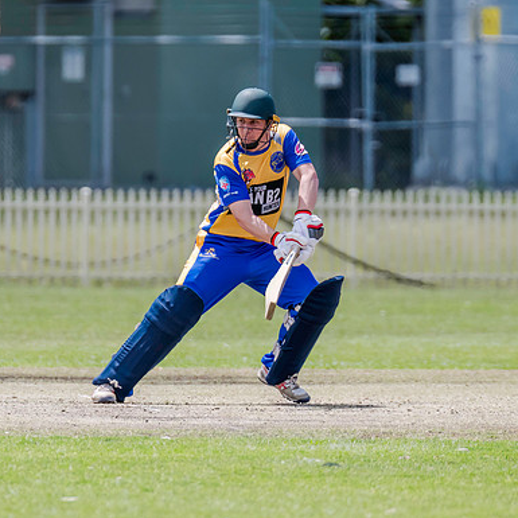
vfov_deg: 2.4
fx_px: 12477
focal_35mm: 737
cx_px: 164
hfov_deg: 2.4
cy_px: 268
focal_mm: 460
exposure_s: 1/2500
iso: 800
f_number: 6.3
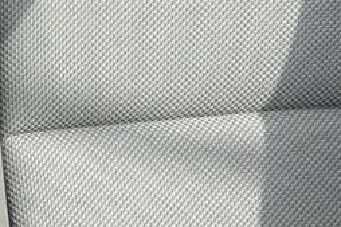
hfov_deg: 16.8
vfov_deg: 12.5
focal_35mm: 109
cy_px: 130
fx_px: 1032
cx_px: -192
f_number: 3.5
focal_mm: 10
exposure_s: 1/160
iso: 200
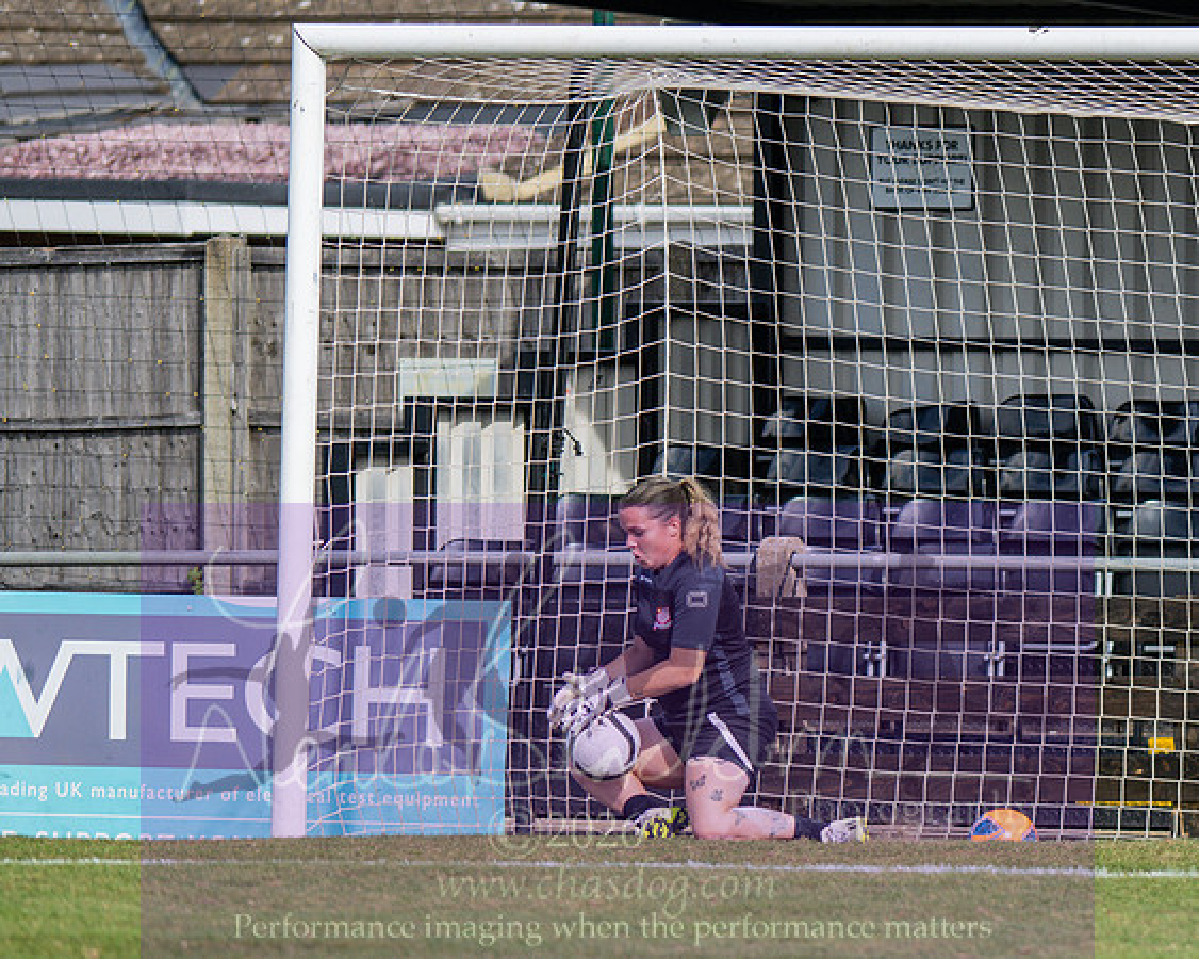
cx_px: 904
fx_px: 23946
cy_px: 602
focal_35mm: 675
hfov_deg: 2.9
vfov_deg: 2.3
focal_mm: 300
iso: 125
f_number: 2.8
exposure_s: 1/2000
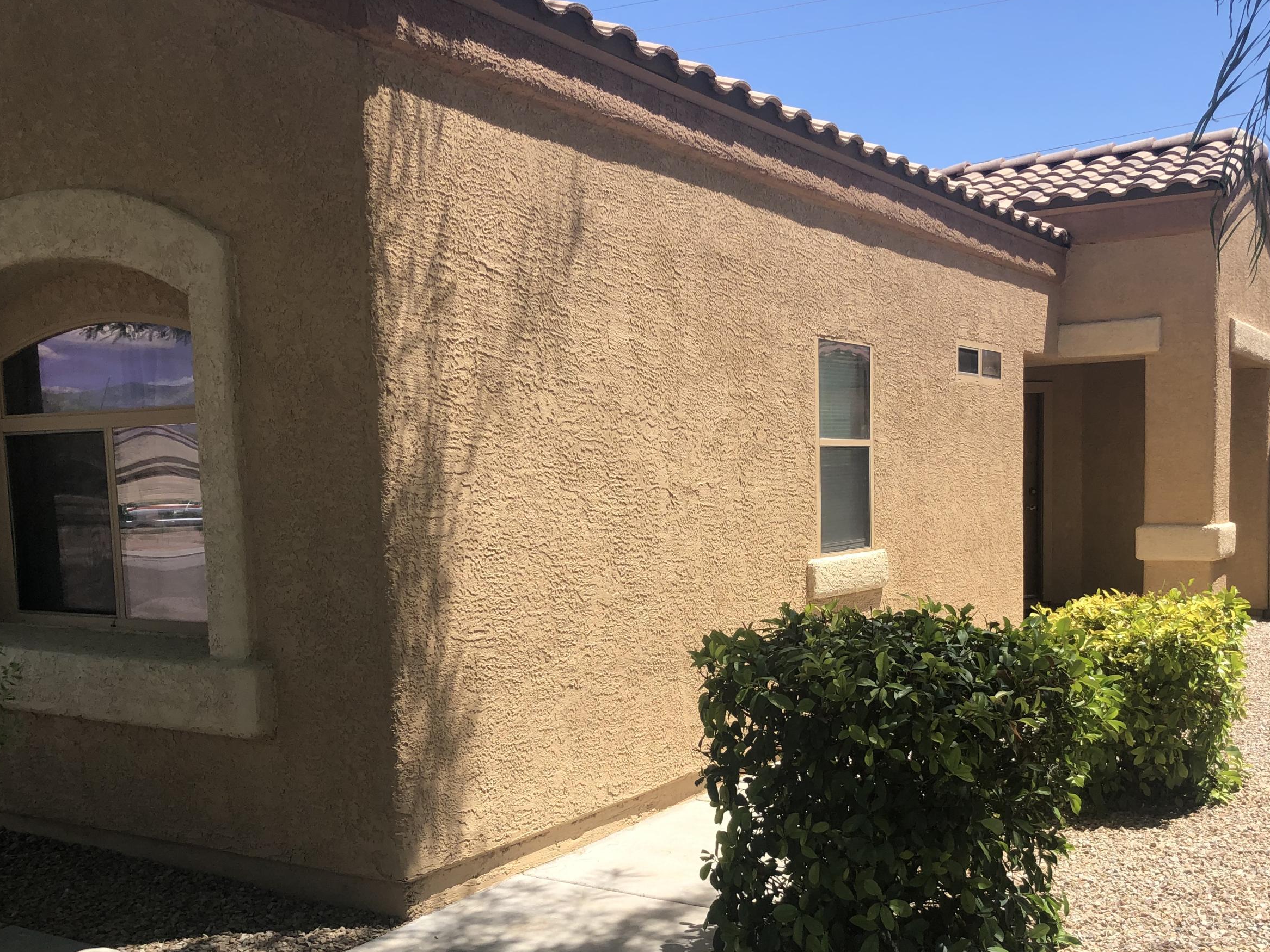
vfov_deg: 39.3
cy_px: 608
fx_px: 1321
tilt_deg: -7.8
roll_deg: +1.4
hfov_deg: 50.9
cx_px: 777
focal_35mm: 36
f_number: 1.8
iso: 20
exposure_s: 1/1200
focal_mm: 4
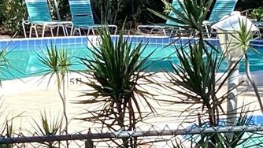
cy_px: 114
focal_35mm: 162
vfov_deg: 7.5
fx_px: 1130
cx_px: 49
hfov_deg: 13.2
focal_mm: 3.3
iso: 25
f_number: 2.4
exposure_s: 1/734
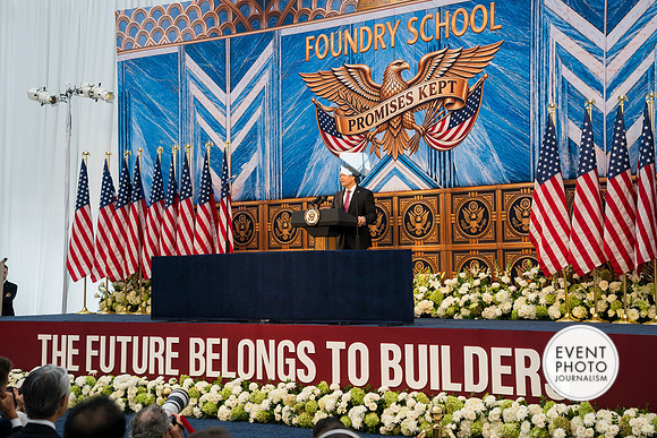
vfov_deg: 26.5
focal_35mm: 51
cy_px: 219
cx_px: 328
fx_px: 931
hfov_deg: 38.9
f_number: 4
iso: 360
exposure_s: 1/160
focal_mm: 51
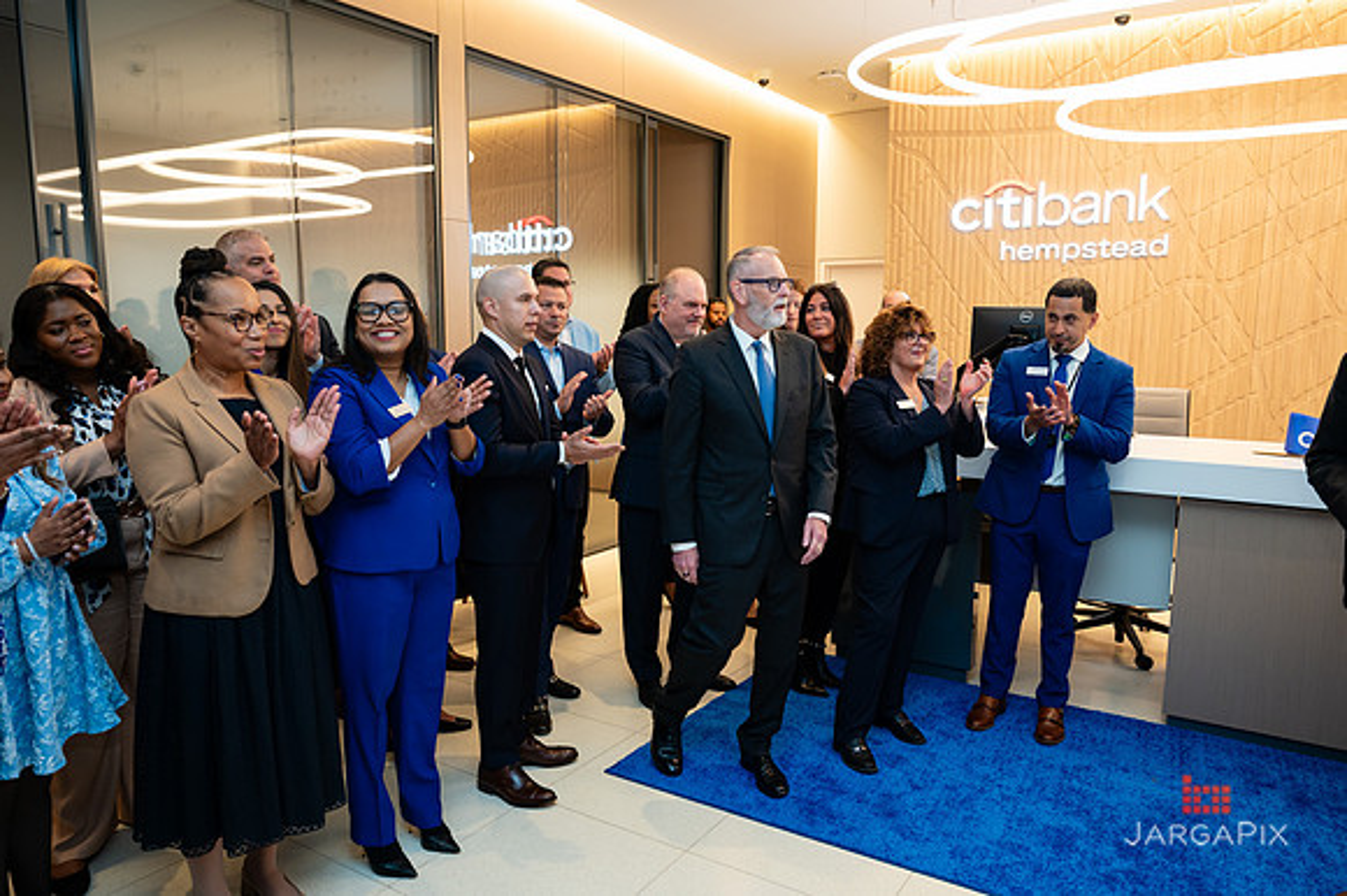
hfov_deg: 71.5
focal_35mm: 25
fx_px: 936
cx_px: 674
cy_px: 448
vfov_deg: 51.2
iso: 500
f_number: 3.2
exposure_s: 1/200
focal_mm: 24
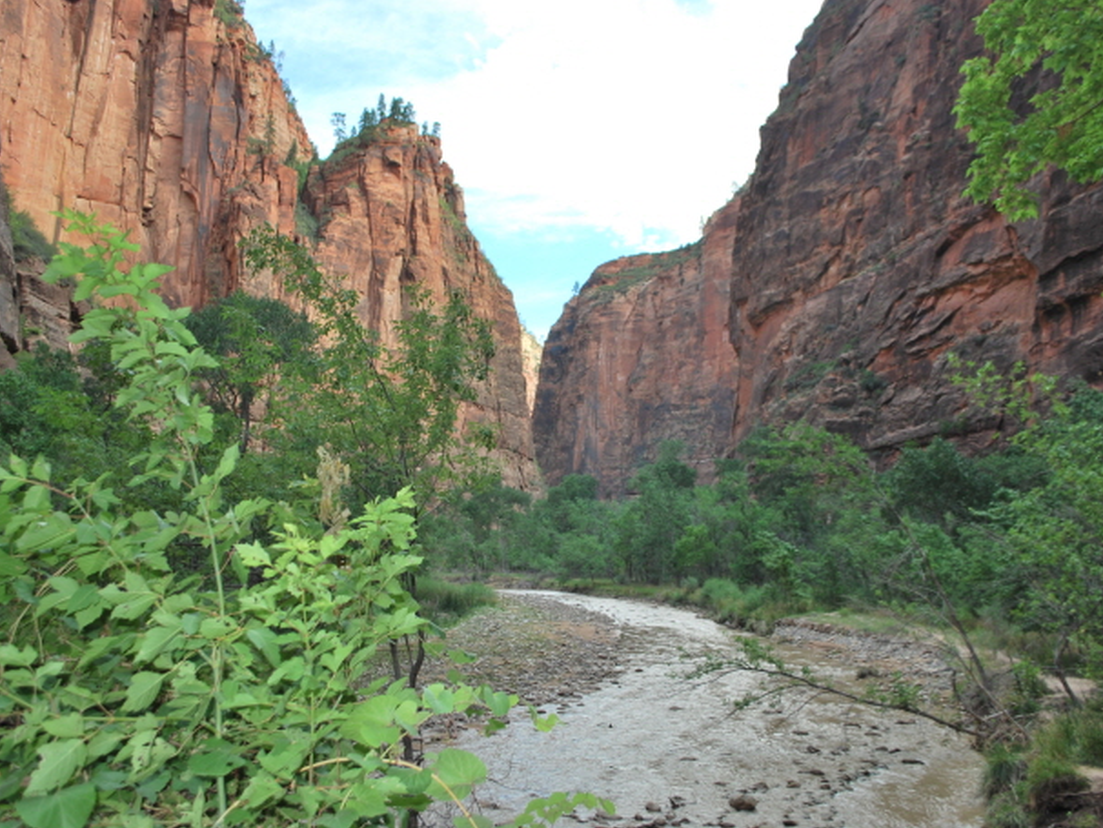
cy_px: 408
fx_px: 956
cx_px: 581
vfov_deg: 46.8
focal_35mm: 30
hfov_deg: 59.9
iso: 100
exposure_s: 1/200
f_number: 3.5
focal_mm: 18
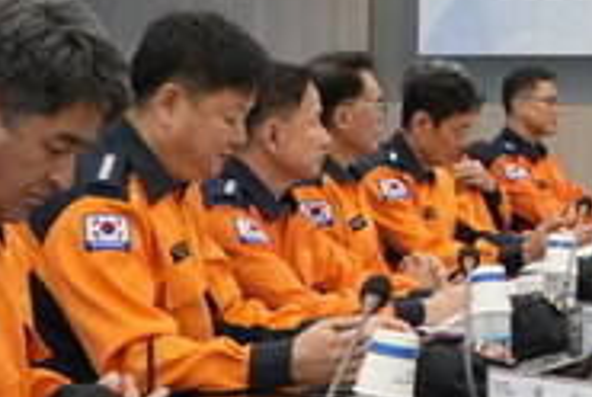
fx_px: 1878
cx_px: 838
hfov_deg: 16.6
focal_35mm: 114
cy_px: 45
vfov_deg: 12.0
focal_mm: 22
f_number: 4
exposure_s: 1/500
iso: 3200
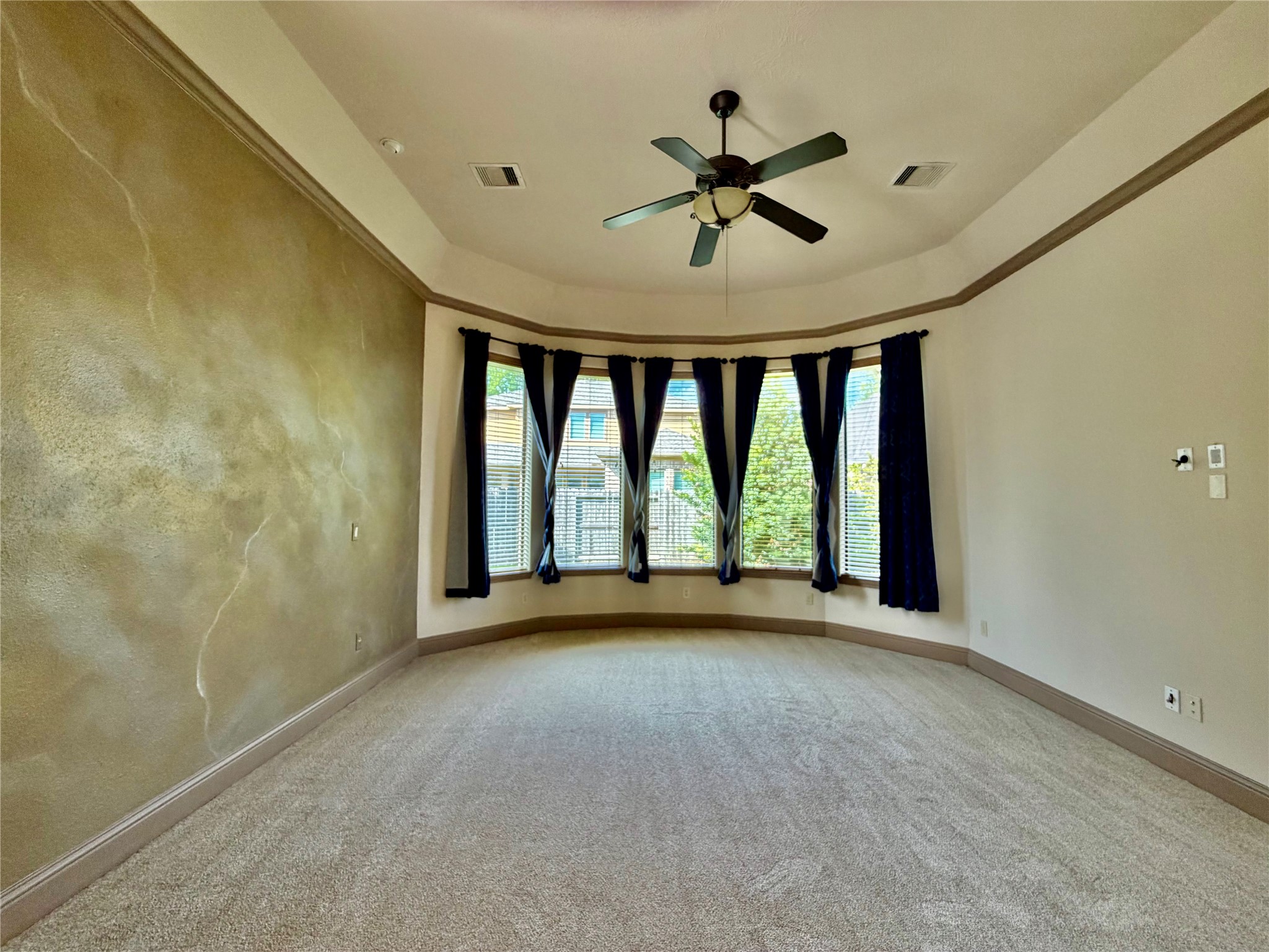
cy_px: 476
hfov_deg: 102.1
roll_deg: -0.3
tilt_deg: +1.9
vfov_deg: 85.7
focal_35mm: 14
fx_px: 513
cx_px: 634
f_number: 2.2
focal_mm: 2.22
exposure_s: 1/121
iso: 200
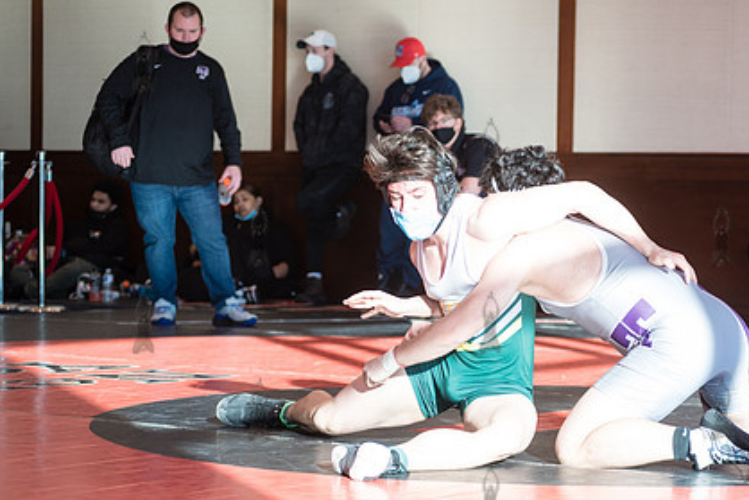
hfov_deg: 18.4
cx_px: 489
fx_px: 2310
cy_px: 322
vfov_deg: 12.3
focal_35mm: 111
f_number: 4
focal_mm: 80
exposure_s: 1/400
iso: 400
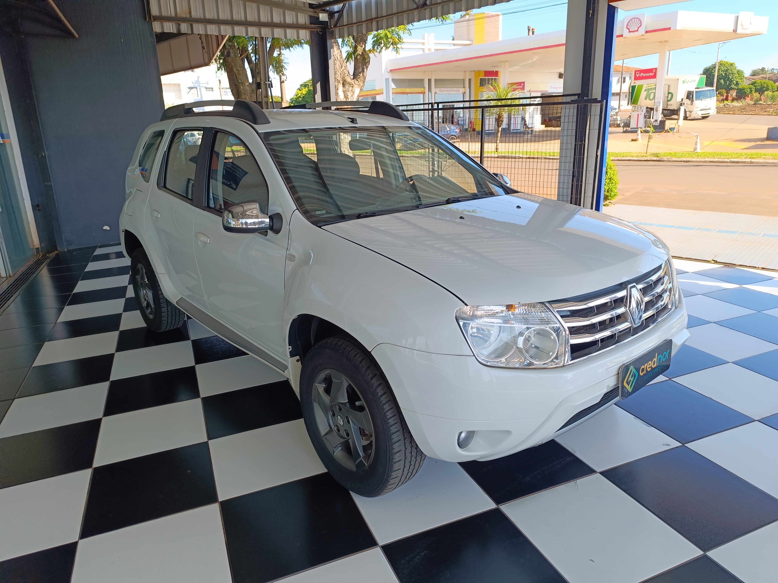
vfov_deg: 56.8
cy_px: 292
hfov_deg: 71.6
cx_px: 389
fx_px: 539
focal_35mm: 24
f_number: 1.65
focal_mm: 6.14
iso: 60
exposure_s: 1/120
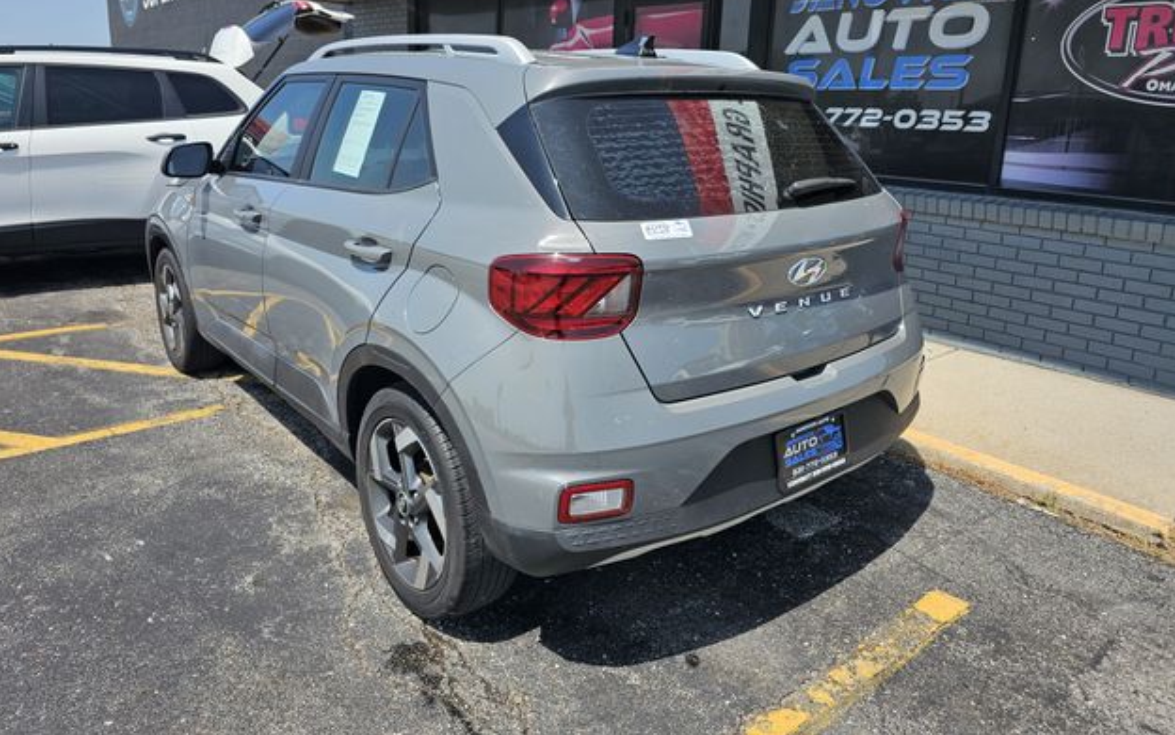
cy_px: 285
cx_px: 588
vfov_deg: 48.9
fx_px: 801
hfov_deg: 72.5
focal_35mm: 25
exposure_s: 1/715
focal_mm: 6.3
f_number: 1.7
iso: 10
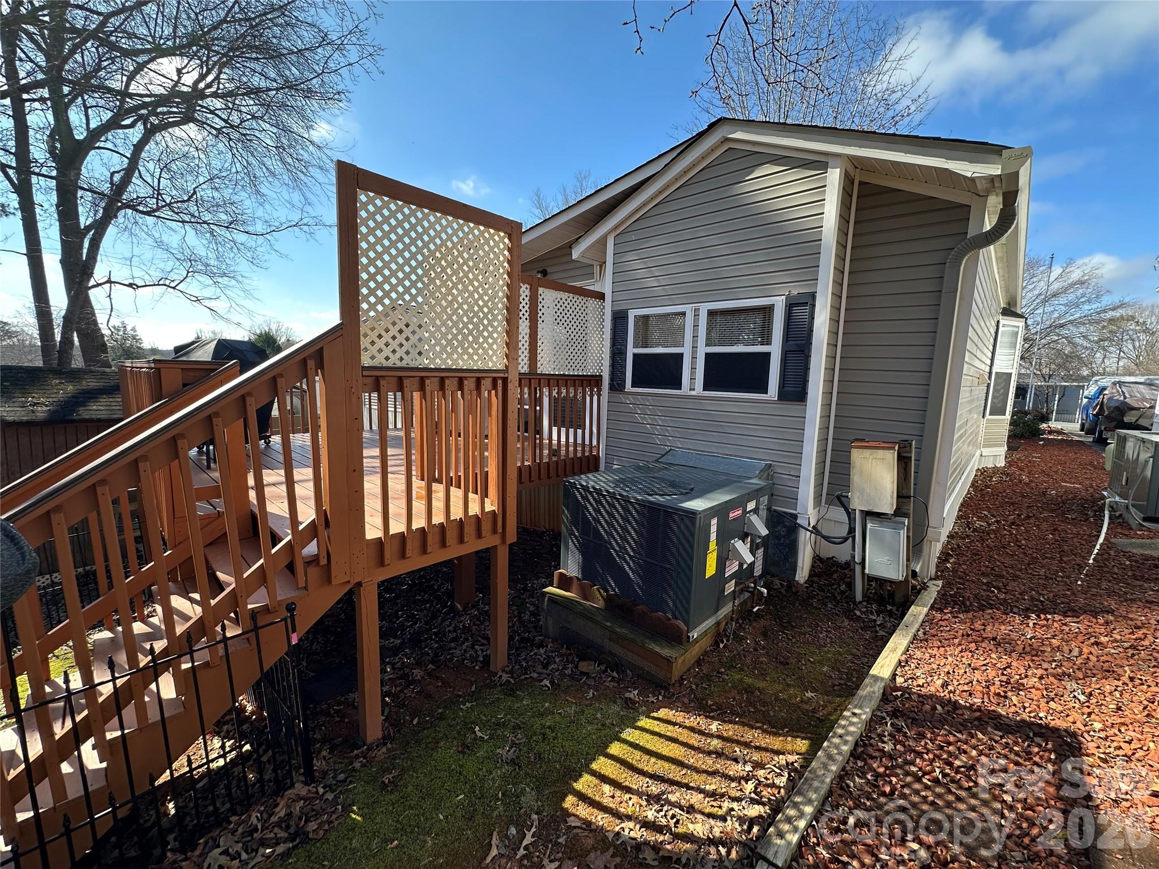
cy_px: 434
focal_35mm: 14
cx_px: 580
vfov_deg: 85.7
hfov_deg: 102.1
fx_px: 469
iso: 40
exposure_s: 1/404
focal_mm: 2.22
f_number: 2.2
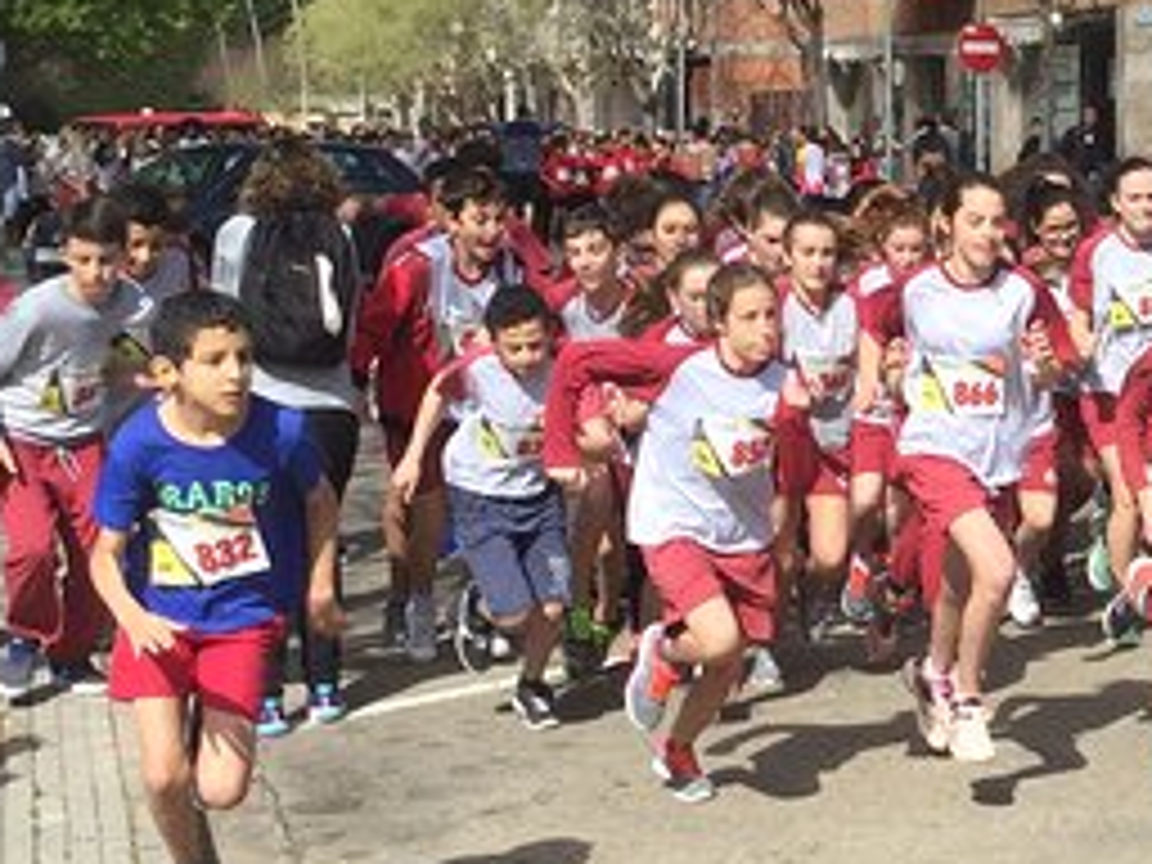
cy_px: 464
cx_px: 1282
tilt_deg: -8.1
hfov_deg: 19.4
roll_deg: -1.4
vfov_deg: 15.2
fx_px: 3228
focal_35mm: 97
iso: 25
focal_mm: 3.3
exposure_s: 1/1087
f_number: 2.4
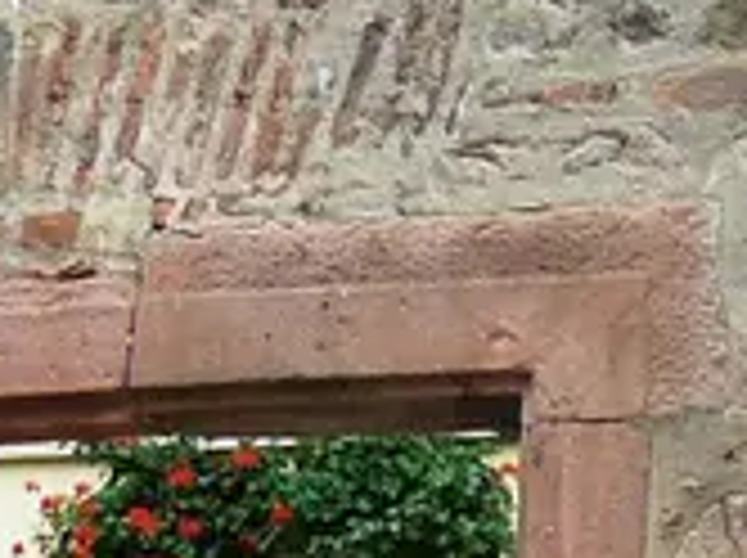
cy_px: 742
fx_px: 5990
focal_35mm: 278
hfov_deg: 6.7
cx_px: 1948
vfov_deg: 5.3
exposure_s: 1/160
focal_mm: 6
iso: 100
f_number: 4
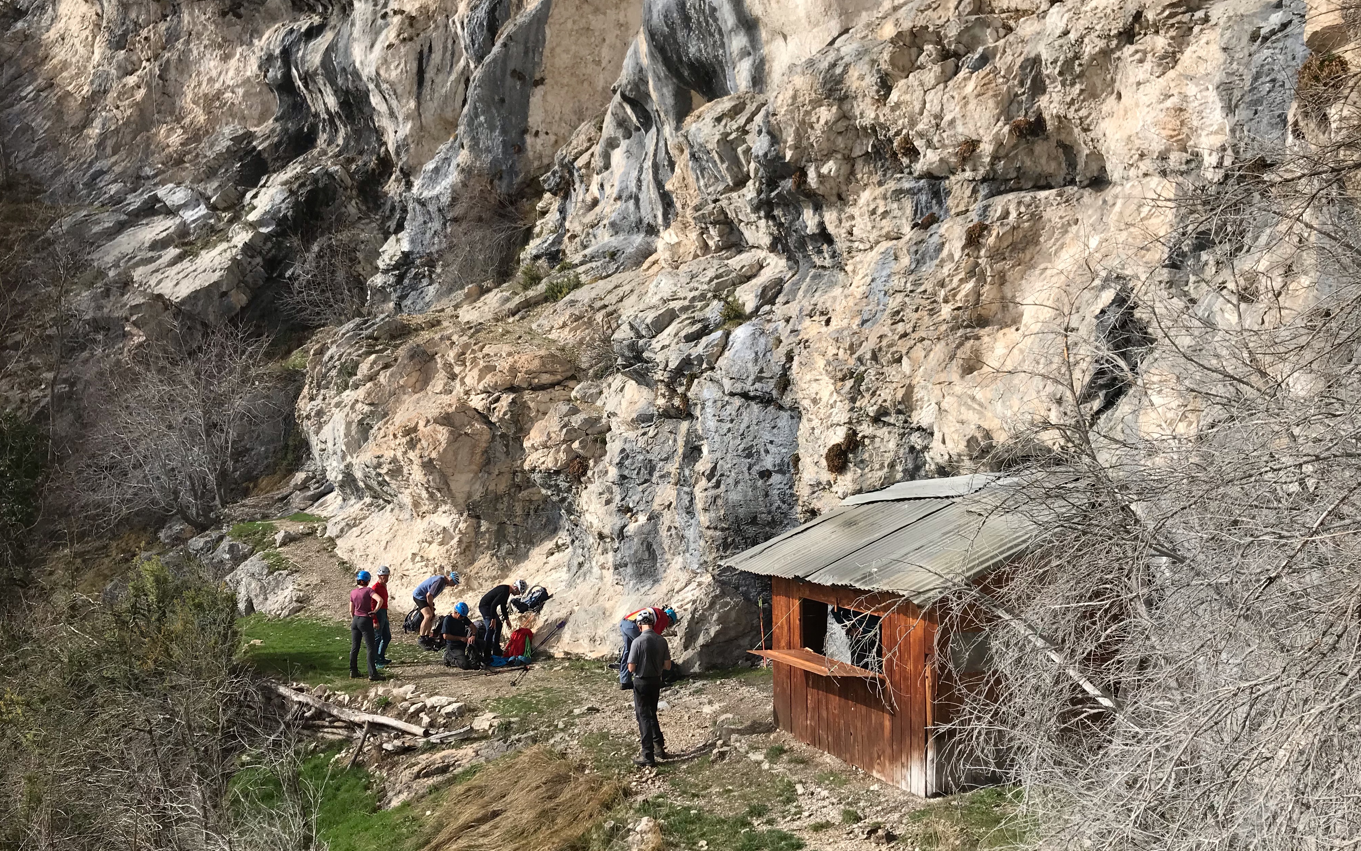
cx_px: 675
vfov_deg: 41.8
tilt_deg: +4.9
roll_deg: -0.7
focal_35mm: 30
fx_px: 1113
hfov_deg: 62.9
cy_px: 444
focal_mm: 3.99
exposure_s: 1/2227
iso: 20
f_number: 1.8
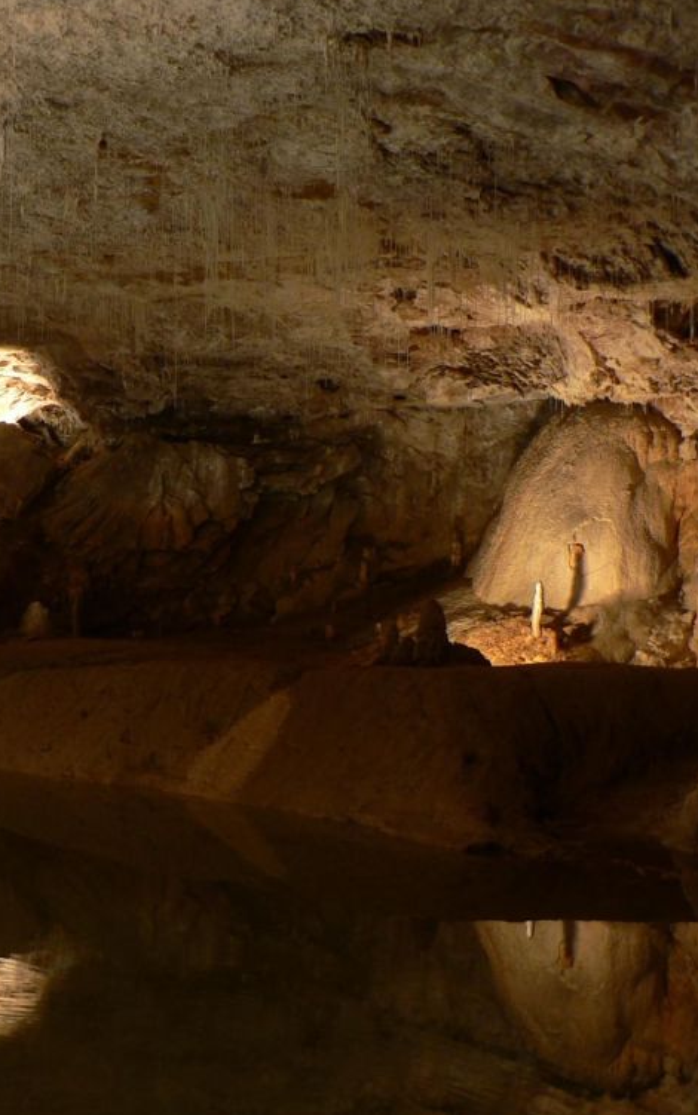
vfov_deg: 38.9
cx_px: 40
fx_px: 1581
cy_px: 566
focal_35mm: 52
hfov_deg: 24.0
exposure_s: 1/10
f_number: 2.8
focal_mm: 6
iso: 100
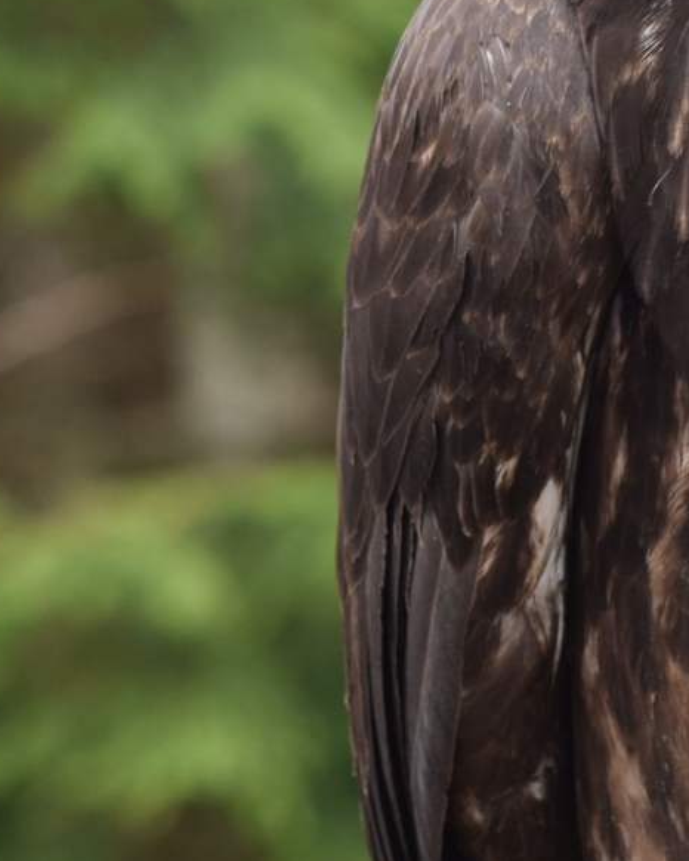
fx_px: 10726
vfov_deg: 4.6
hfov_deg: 3.7
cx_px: 882
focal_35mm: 421
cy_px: -132
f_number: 9
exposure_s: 1/80
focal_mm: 86
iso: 400
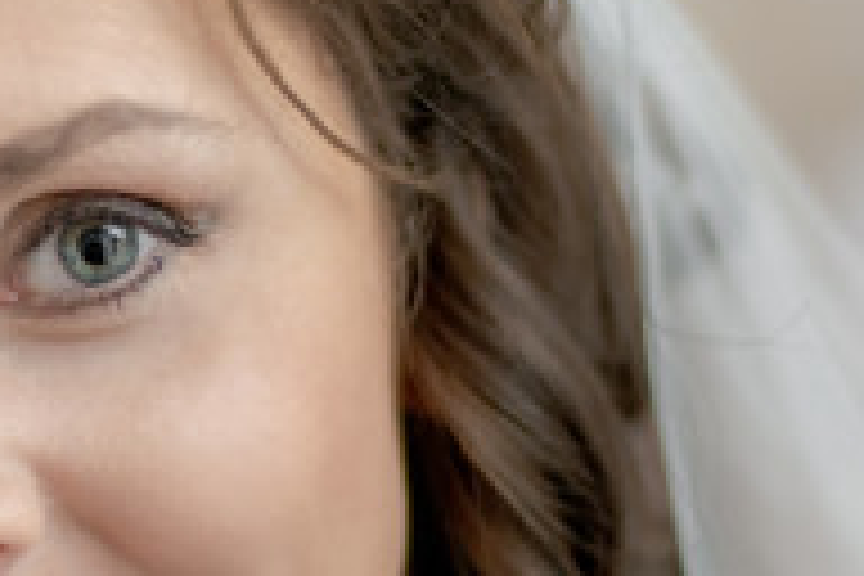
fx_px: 3696
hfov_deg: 13.2
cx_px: 86
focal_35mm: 154
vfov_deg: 8.9
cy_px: 279
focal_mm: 50
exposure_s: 1/500
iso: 1000
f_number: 1.8
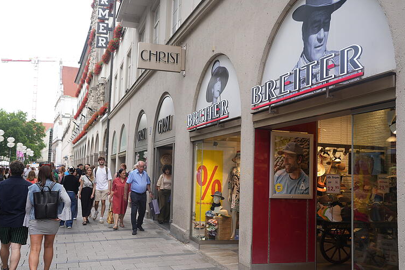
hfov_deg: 50.7
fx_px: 427
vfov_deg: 35.0
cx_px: 188
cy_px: 136
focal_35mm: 38
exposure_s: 1/160
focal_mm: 35
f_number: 4
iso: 100
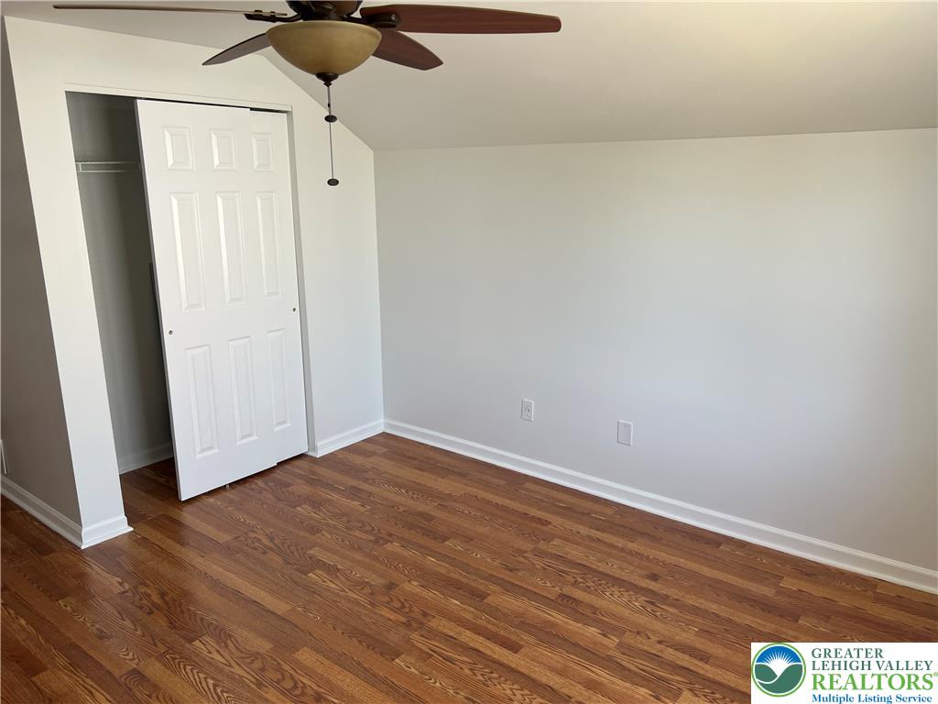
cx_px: 469
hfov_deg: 67.3
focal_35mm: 26
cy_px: 352
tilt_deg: -15.3
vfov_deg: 53.1
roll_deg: +0.4
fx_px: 705
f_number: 1.5
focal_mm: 5.7
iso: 40
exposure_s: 1/121
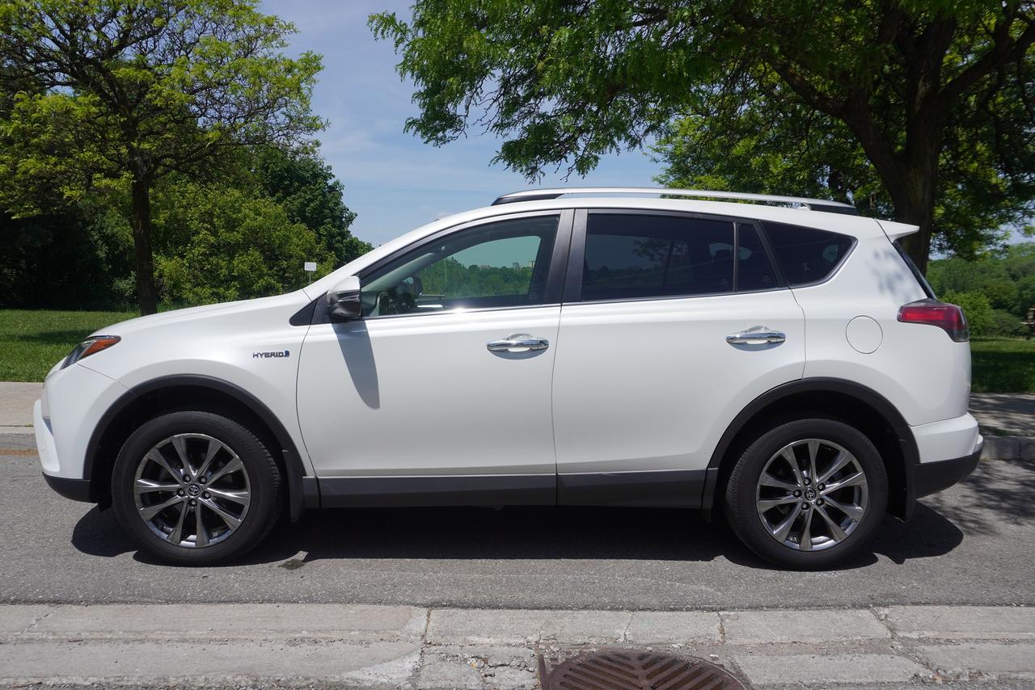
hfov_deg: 64.5
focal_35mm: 28
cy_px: 345
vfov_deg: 45.7
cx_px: 518
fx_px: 820
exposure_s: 1/640
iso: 100
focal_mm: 19
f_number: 8
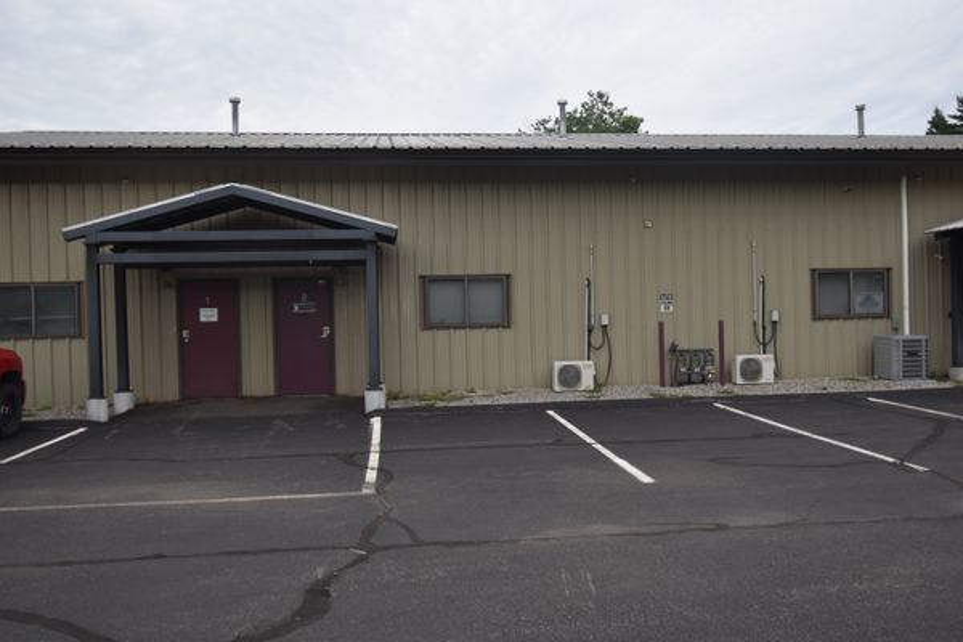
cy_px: 321
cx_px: 482
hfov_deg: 61.9
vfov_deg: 43.6
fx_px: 802
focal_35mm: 30
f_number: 7.1
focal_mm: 20
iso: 100
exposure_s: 1/200
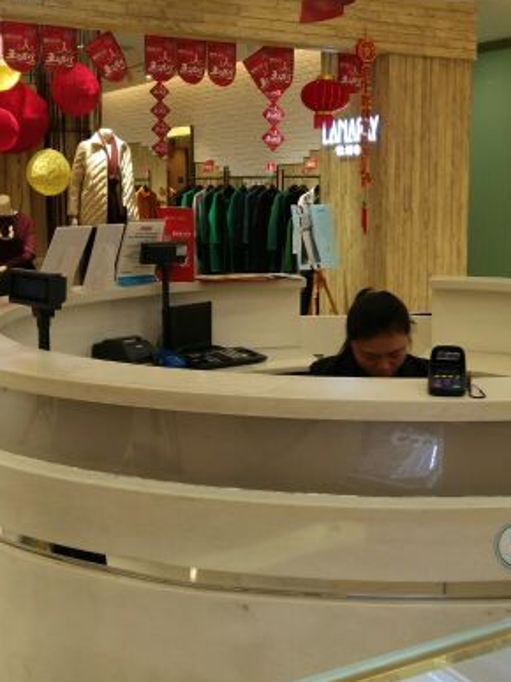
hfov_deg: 37.6
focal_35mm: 38
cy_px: 294
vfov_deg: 48.9
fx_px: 748
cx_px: 302
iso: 57
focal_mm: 3.66
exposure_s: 1/50
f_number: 2.2
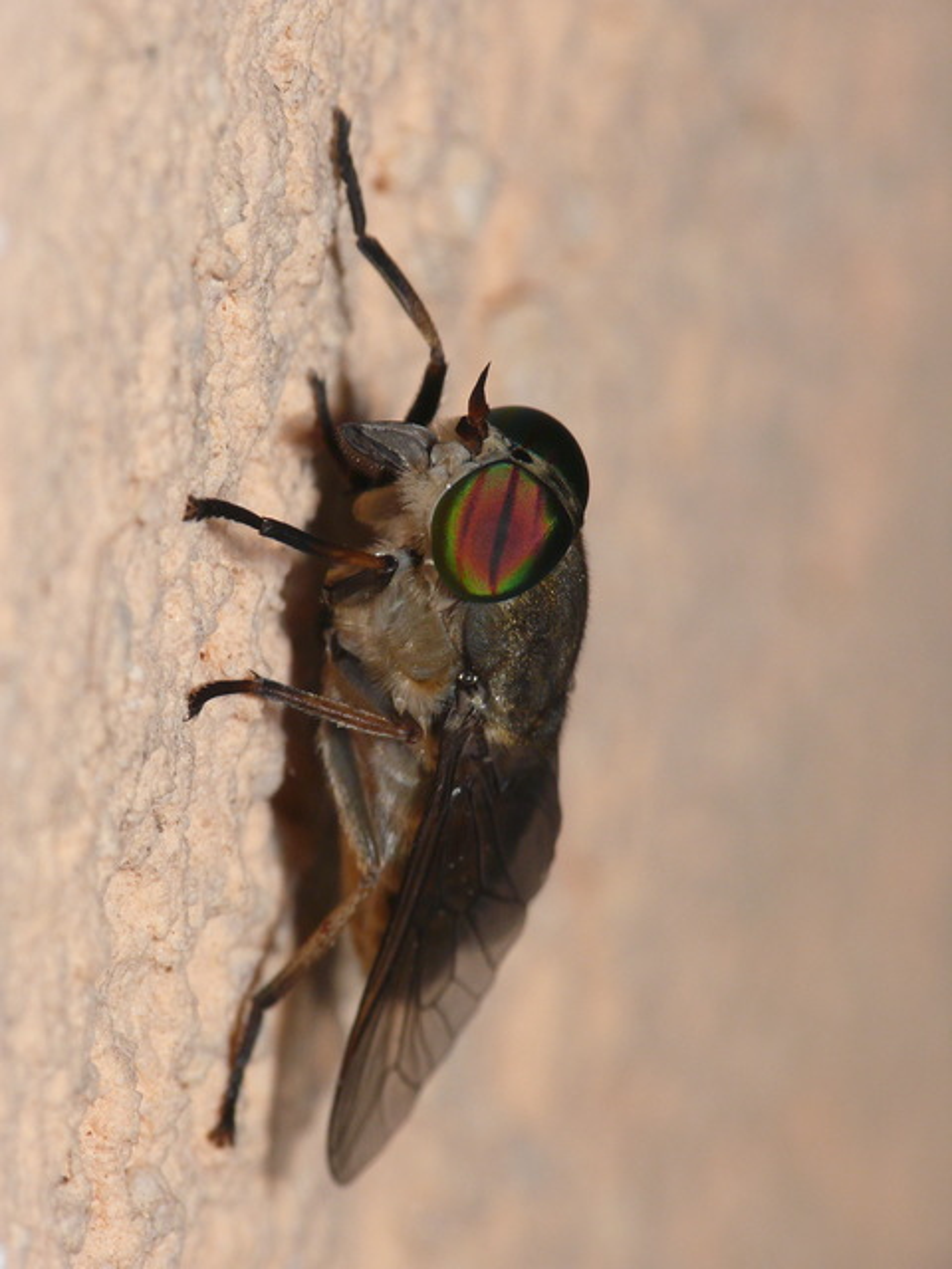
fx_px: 9864
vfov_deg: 7.4
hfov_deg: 5.5
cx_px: 476
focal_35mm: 269
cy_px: 634
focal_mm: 56.8
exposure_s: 1/125
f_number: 11
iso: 200
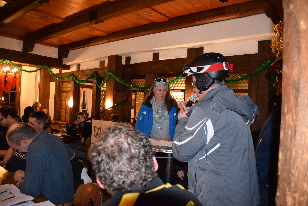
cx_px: 154
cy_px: 103
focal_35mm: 27
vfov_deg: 48.0
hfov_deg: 67.3
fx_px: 231
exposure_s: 1/60
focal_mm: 18
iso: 3200
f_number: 3.5
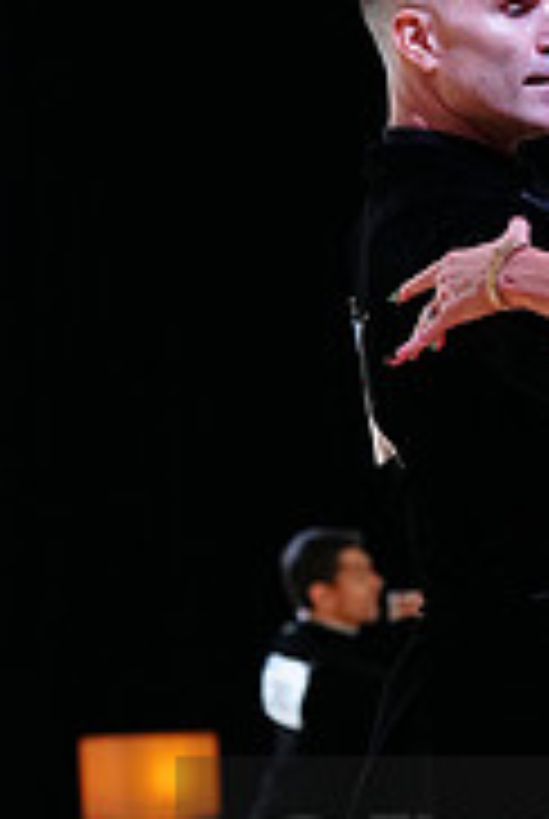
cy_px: 909
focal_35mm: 302
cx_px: 799
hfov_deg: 4.5
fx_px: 6882
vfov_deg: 6.8
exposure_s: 1/320
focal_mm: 95
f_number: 4
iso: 2500
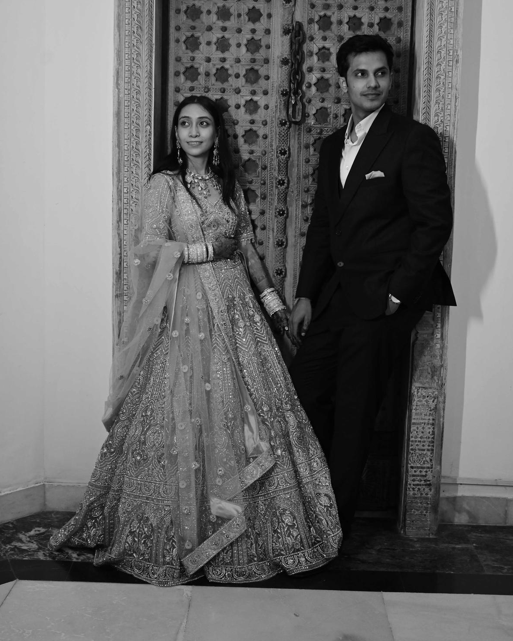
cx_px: 258
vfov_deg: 38.6
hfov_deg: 31.5
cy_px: 251
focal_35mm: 48
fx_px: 911
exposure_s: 1/200
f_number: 4
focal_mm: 42
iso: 1250
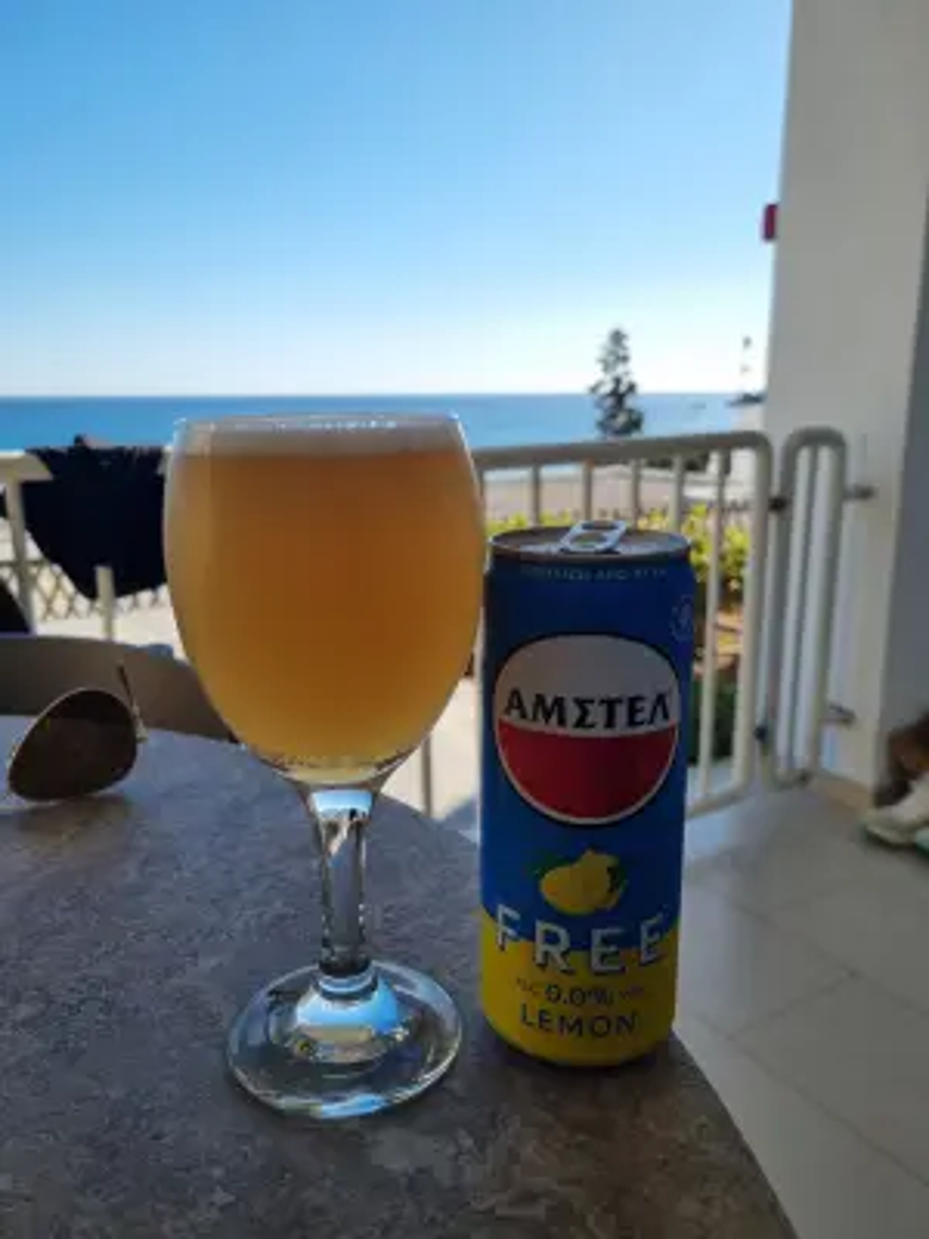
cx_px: 464
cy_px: 620
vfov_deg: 67.3
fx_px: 930
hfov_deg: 53.1
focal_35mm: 26
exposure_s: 1/2160
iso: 50
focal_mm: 5.4
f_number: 1.8
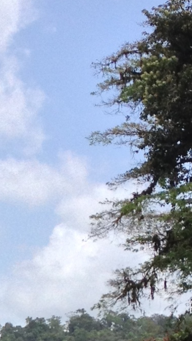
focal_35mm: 186
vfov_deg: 11.2
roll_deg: +1.0
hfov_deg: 6.4
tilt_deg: -2.9
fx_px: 1685
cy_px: 462
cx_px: -153
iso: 50
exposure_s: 1/1727
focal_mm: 4.28
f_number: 2.4
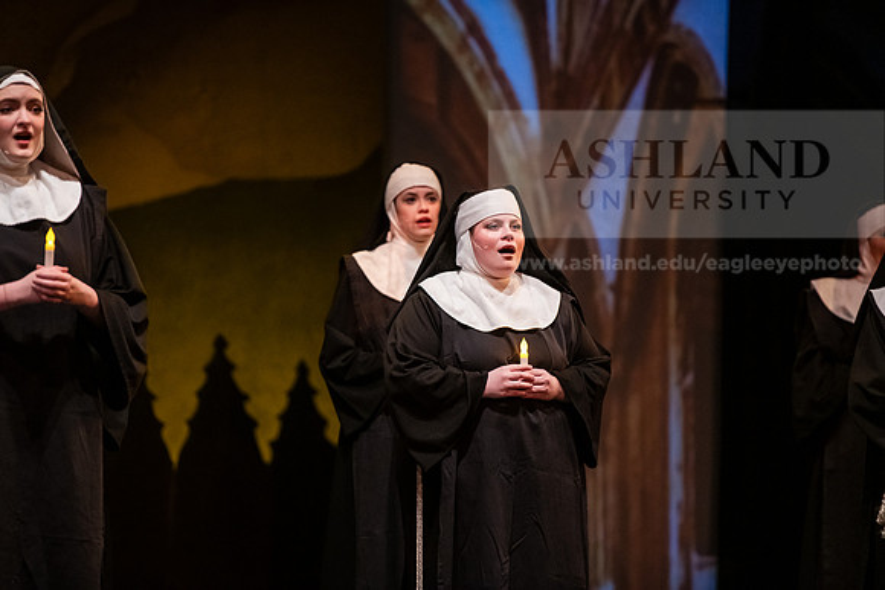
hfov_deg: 10.3
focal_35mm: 200
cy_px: 295
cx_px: 442
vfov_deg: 6.9
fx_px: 4918
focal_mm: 200
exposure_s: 1/125
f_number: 2.8
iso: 5000
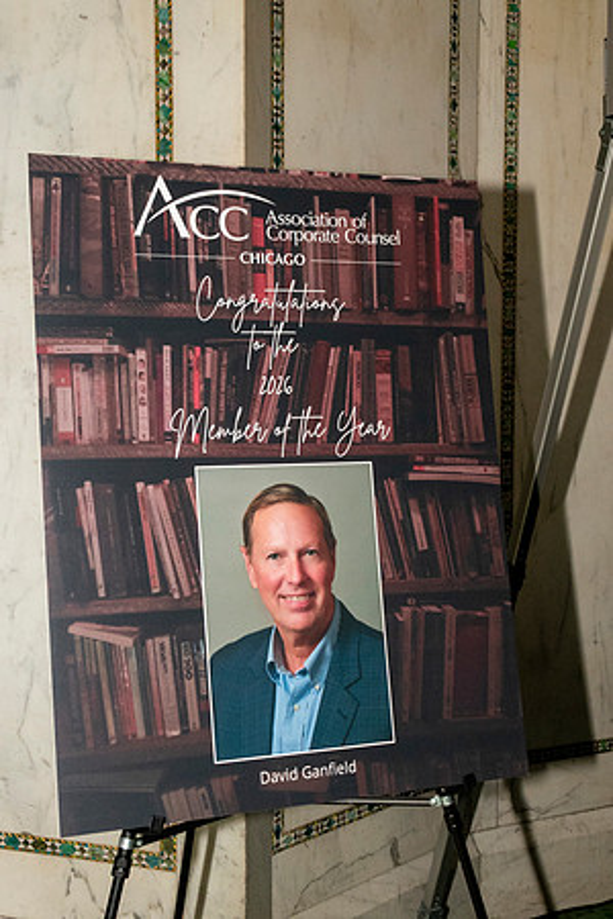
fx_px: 1226
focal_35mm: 48
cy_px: 460
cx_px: 306
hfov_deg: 28.1
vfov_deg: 41.1
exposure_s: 1/160
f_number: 13
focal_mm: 32
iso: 2500
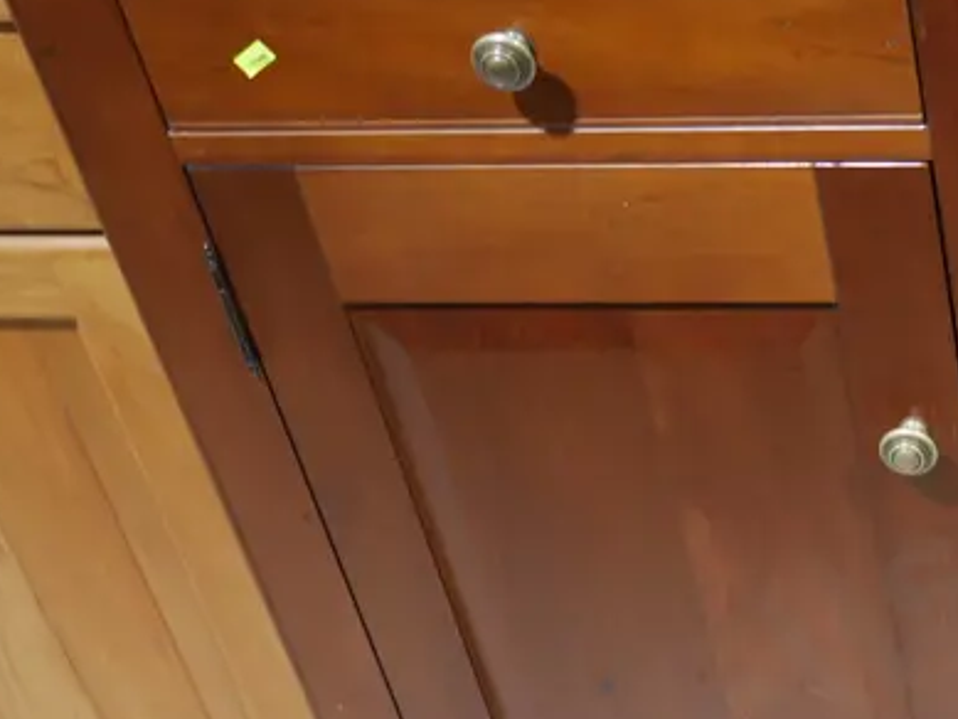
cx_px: 1145
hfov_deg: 22.7
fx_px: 2187
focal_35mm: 79
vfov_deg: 18.7
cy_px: 436
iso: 640
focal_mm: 15
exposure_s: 1/60
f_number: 3.6
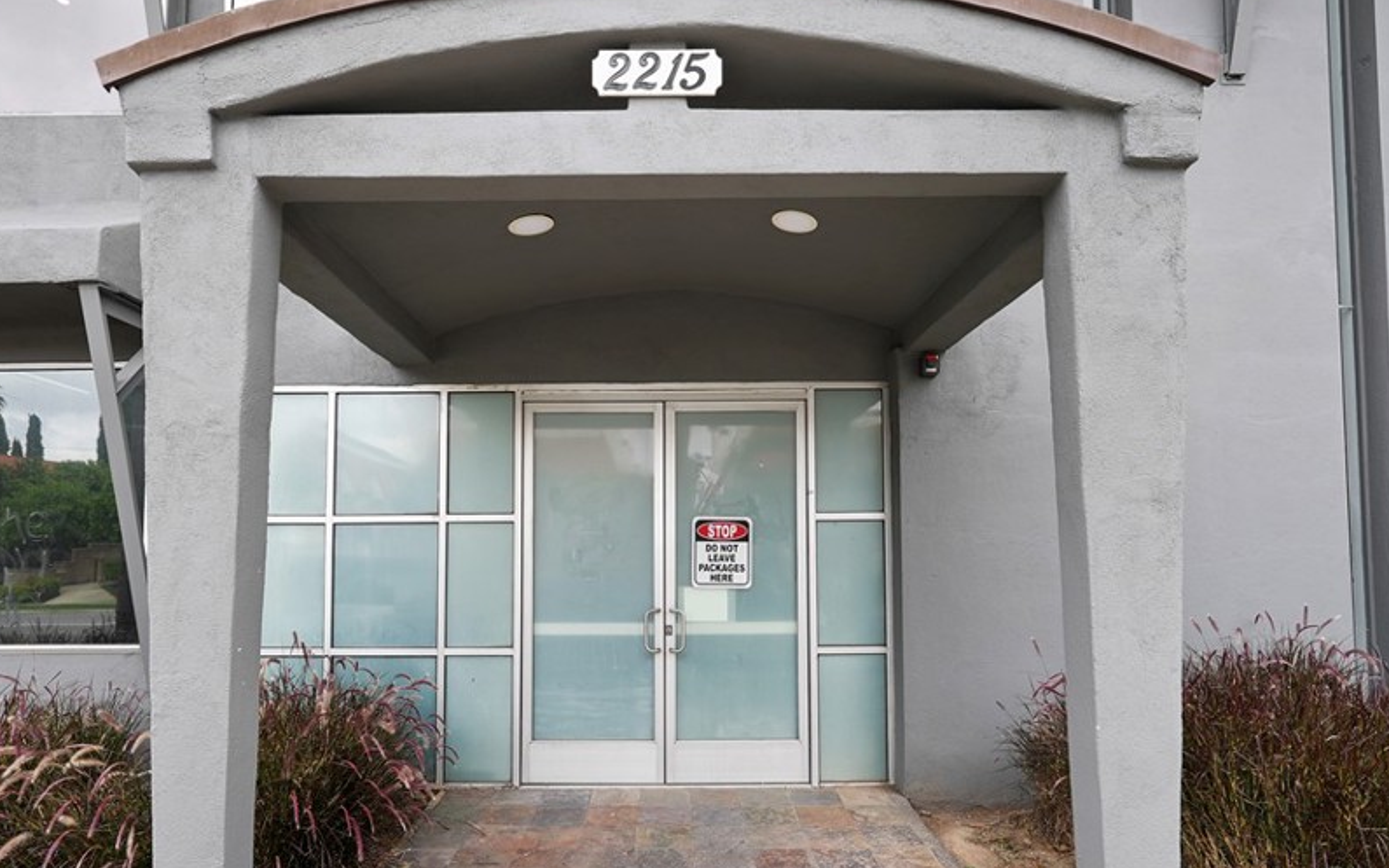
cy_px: 525
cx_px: 659
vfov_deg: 56.8
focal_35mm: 21
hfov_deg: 82.2
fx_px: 795
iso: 100
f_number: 7.1
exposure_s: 1/125
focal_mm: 16
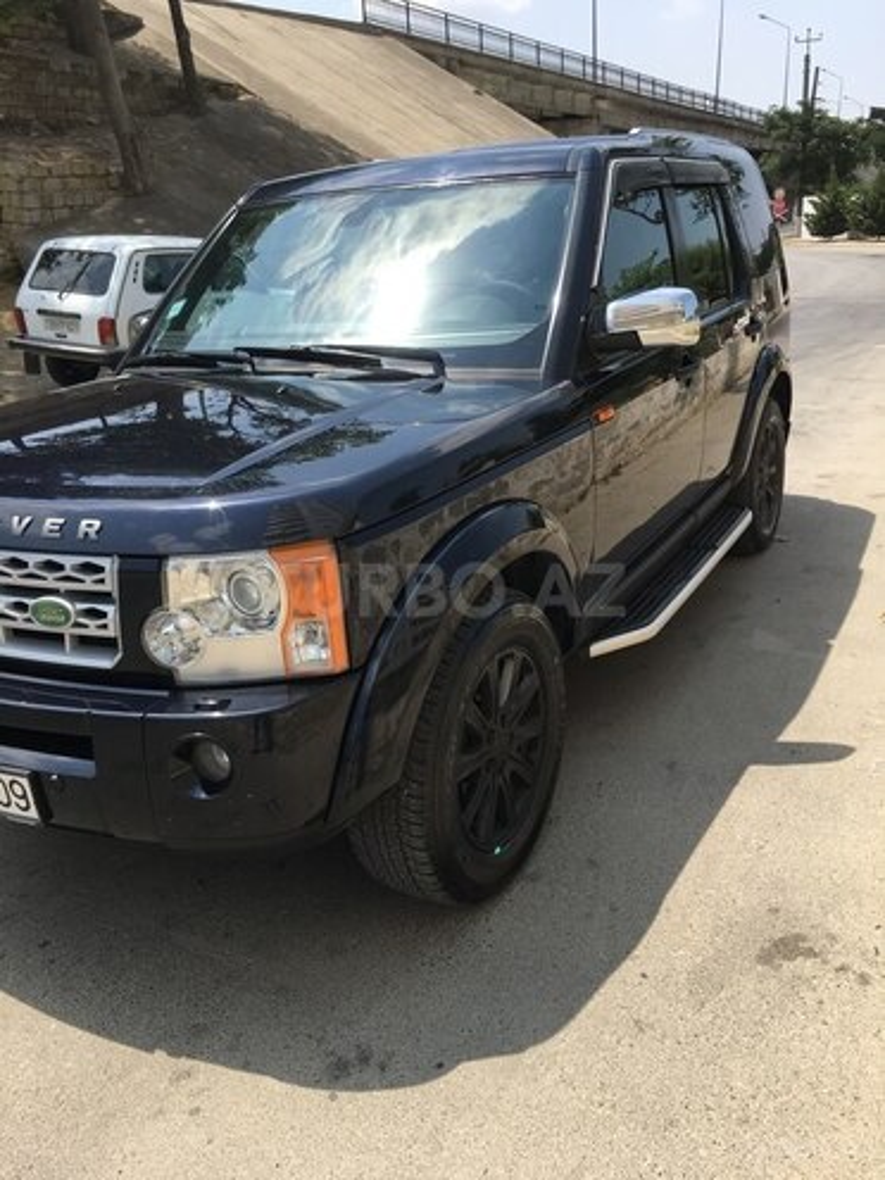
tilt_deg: -18.1
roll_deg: +2.8
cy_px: 590
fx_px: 989
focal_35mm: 29
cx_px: 442
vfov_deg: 61.7
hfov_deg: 48.2
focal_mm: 4.15
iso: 25
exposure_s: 1/1099
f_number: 2.2
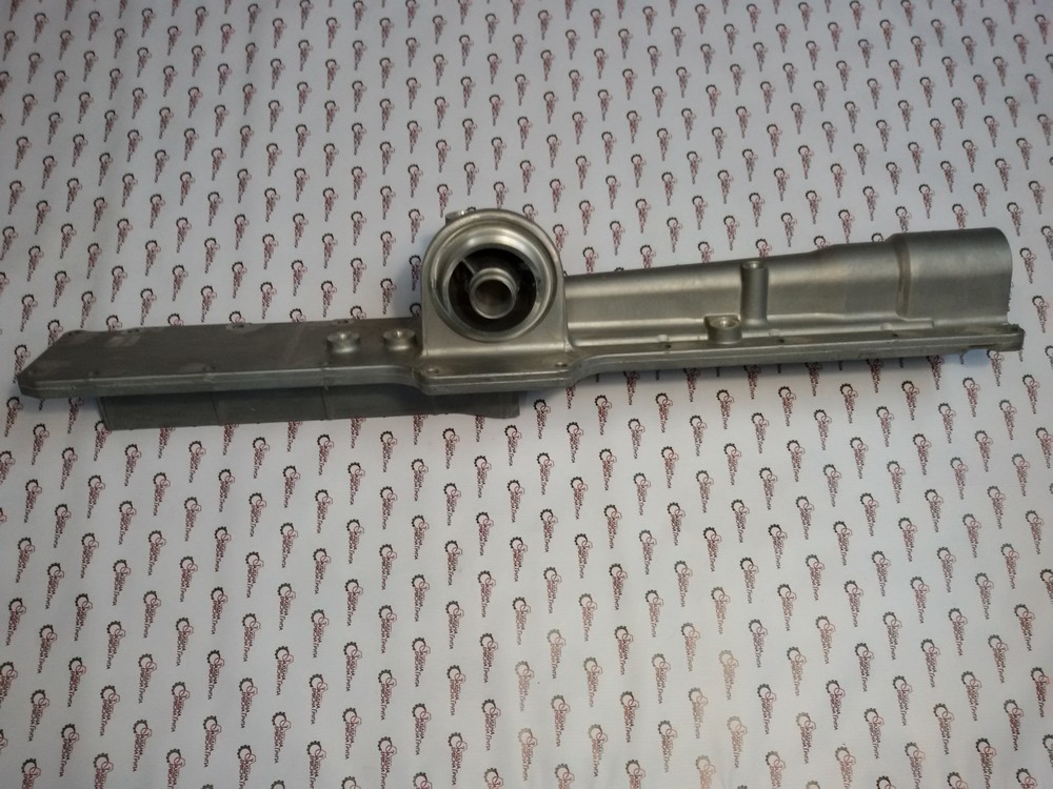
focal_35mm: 31
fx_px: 943
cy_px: 394
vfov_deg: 45.4
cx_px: 526
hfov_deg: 58.4
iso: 64
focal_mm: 2.93
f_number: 2.4
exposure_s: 1/33
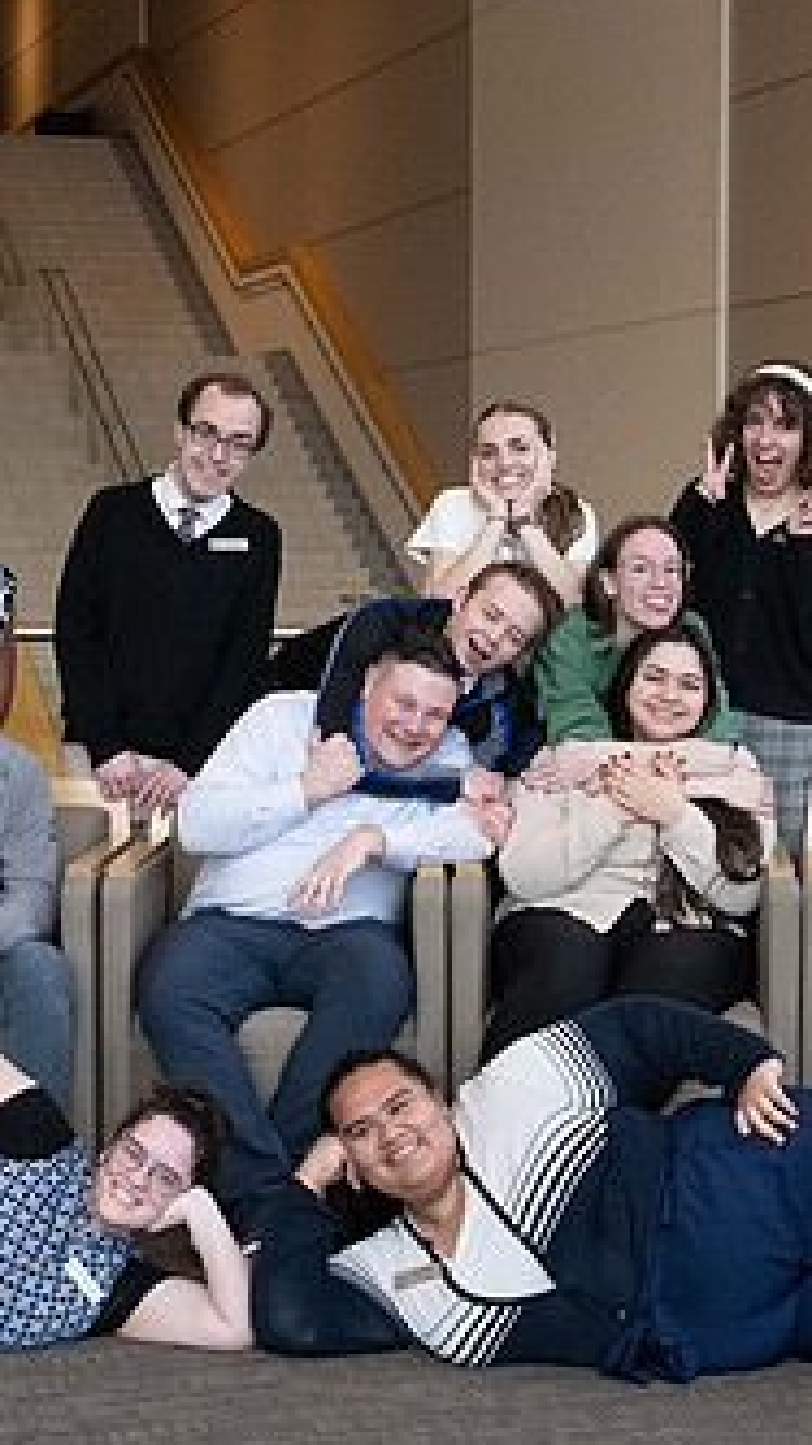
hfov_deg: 15.7
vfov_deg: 27.5
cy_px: 817
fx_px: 2951
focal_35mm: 77
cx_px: 471
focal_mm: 40
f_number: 8
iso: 5000
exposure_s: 1/250
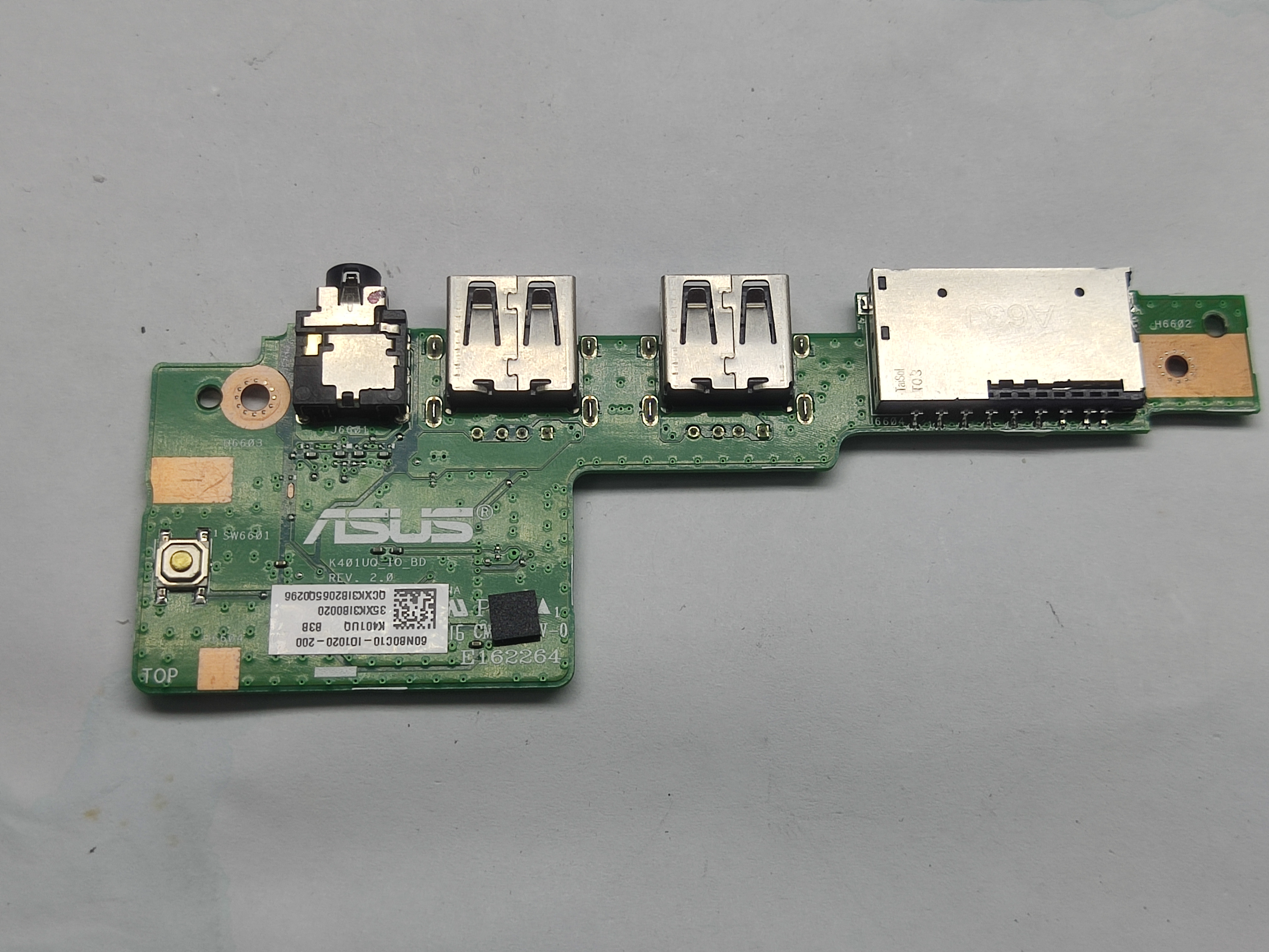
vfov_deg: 28.6
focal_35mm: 51
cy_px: 476
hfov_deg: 37.5
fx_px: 1870
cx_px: 634
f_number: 1.79
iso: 50
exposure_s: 1/485
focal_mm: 4.71
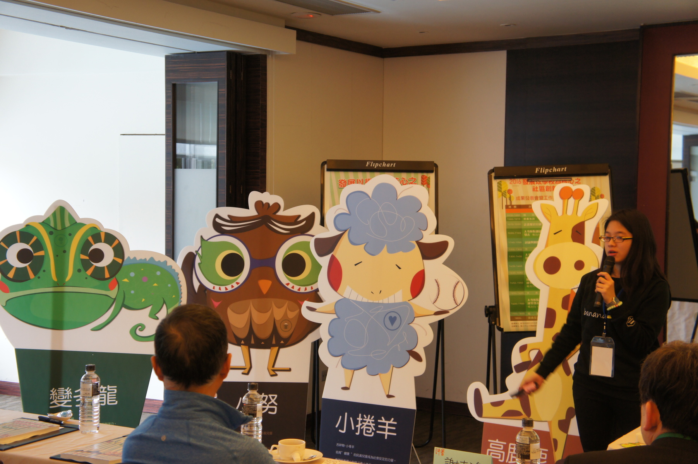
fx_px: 1075
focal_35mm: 56
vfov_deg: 24.4
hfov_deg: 36.0
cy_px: 232
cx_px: 349
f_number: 4.5
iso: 500
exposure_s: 1/60
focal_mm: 37
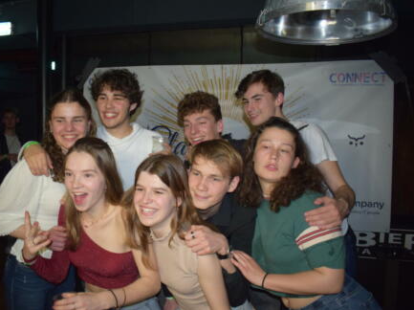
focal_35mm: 30
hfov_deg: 59.8
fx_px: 358
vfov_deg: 46.7
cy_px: 152
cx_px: 178
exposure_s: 1/60
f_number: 3.5
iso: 1600
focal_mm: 18
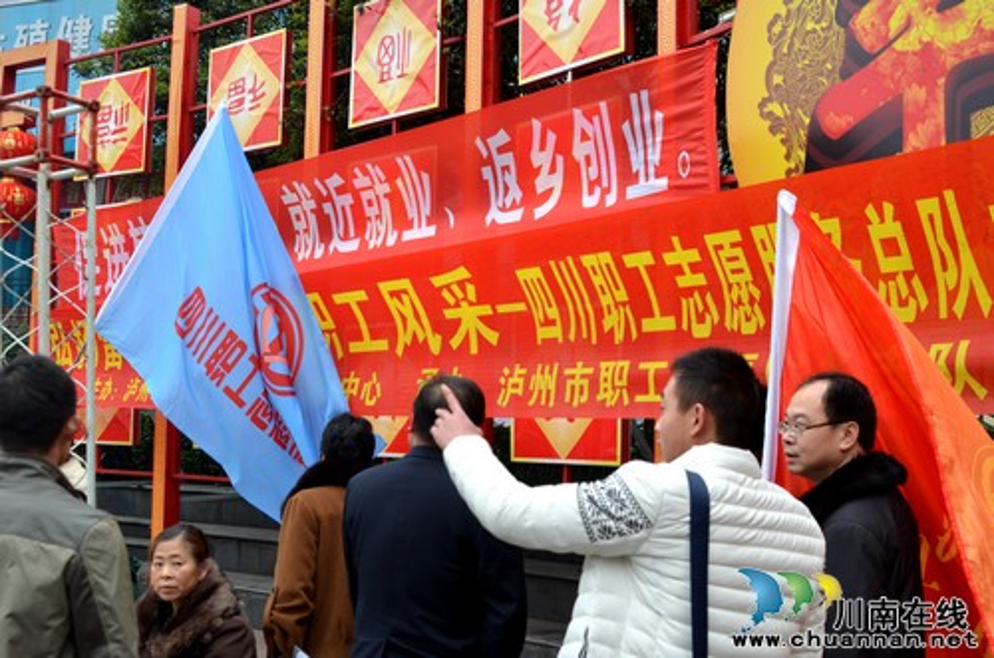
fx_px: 1157
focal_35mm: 42
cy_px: 329
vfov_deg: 31.7
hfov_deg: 46.5
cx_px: 497
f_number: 5.6
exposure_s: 1/125
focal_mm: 28
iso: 220
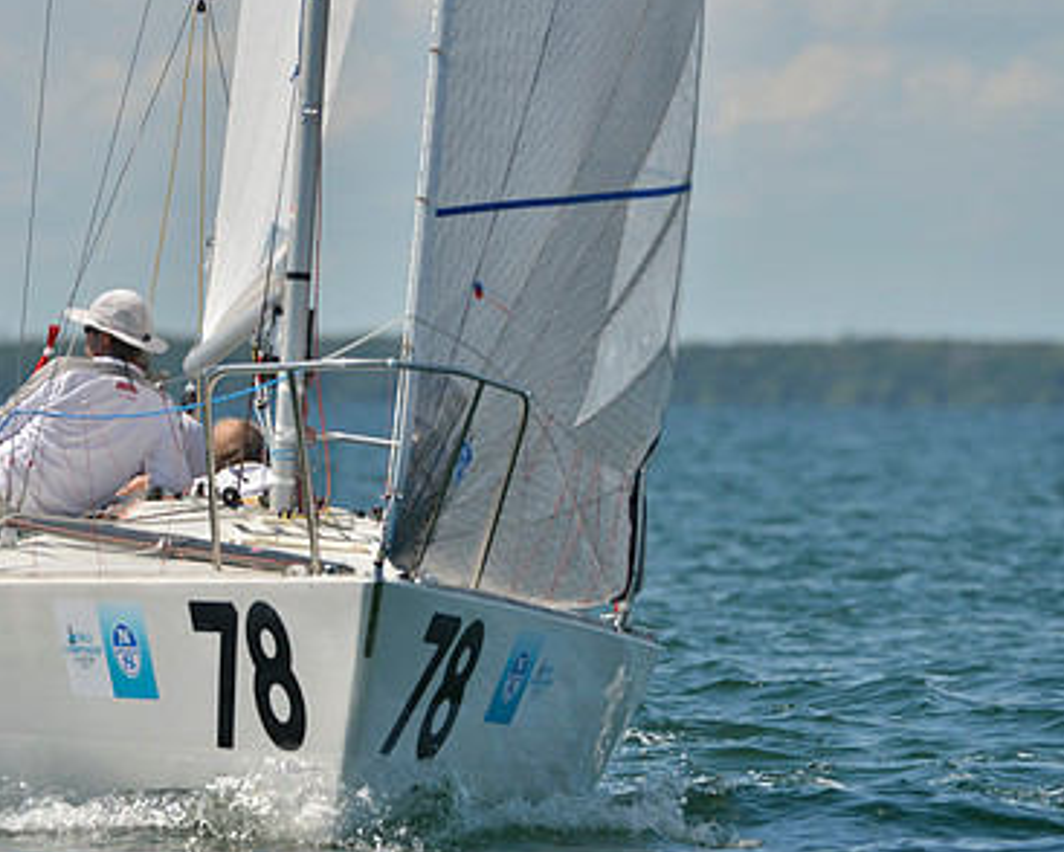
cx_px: 420
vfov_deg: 2.6
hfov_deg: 3.3
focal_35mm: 593
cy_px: 500
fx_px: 18684
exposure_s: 1/1250
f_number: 6.3
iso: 200
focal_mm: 400
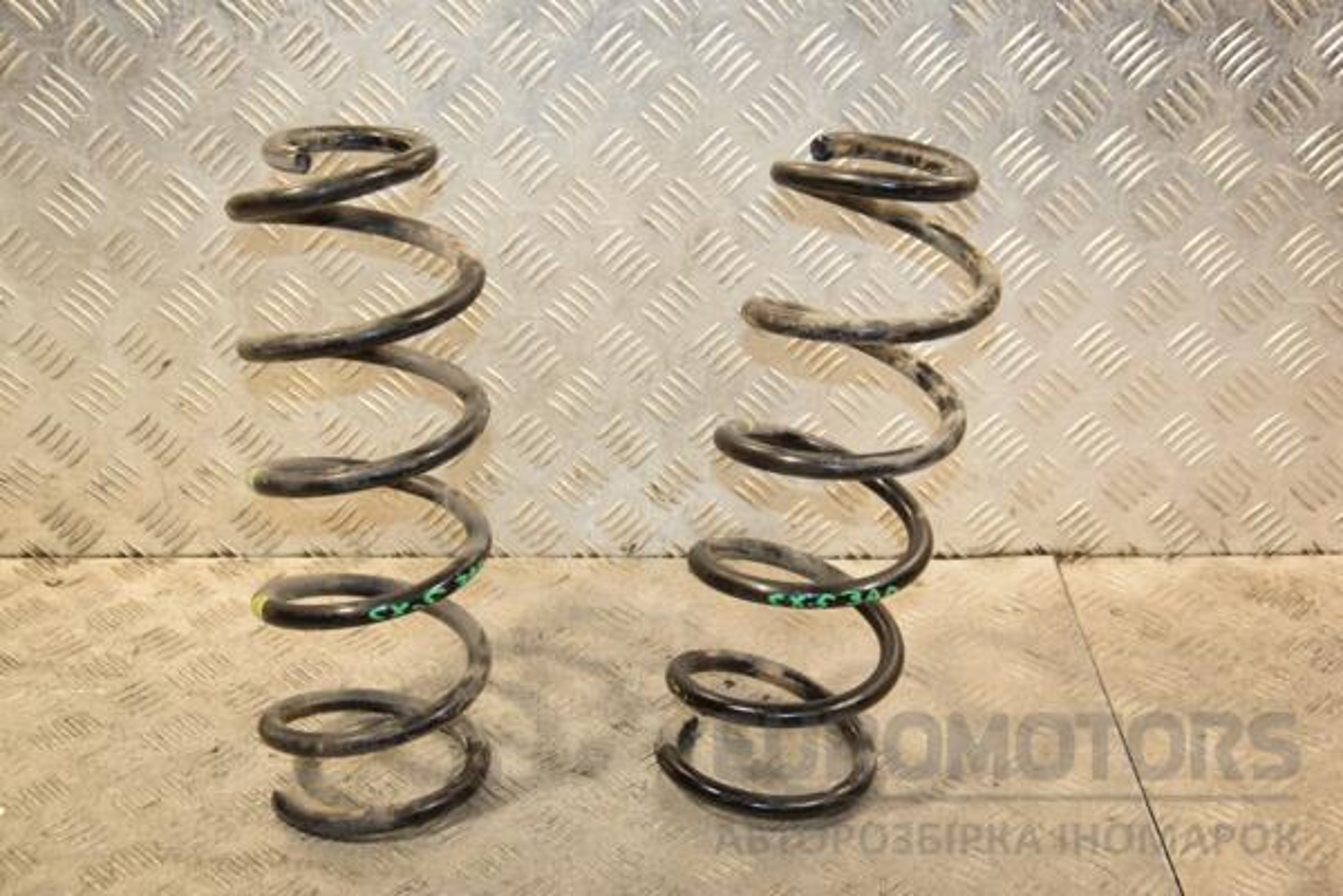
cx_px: 672
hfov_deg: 38.9
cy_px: 448
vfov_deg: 26.5
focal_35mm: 51
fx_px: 1902
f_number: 5
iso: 800
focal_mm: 34
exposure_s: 1/200
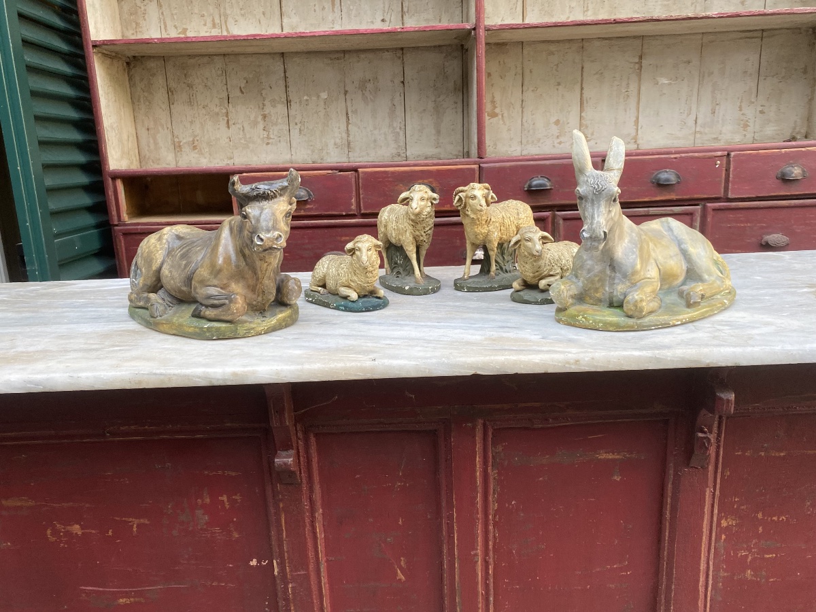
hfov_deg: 67.3
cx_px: 408
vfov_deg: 53.1
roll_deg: +2.3
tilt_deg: -13.1
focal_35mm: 26
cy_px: 306
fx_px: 613
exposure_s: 1/113
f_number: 1.8
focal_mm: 4.25
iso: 125
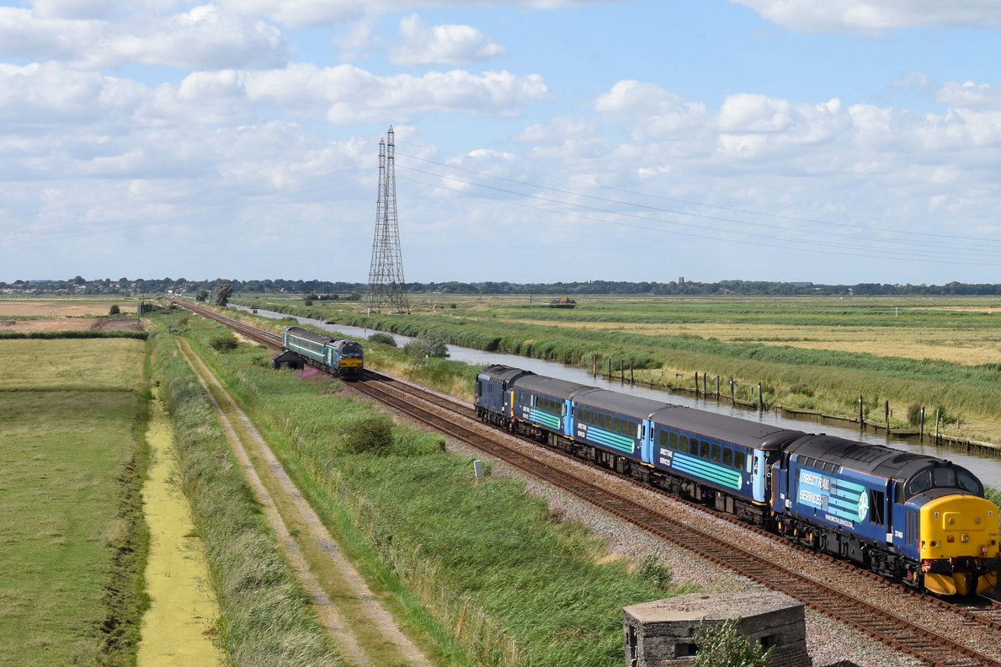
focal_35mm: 85
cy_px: 249
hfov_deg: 23.7
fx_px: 2357
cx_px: 779
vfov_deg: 16.1
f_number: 8
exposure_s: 1/1000
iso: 400
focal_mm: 35
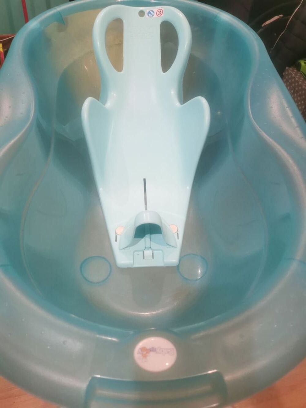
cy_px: 204
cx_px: 153
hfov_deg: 51.4
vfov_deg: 65.3
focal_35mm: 27
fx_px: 318
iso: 320
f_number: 1.8
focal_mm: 5.58
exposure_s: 1/50
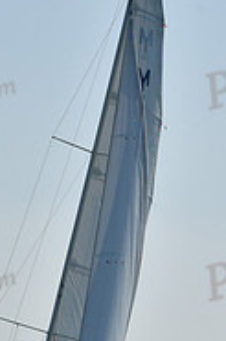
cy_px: 184
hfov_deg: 3.0
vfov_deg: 4.5
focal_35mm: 455
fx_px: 4292
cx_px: 111
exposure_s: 1/1600
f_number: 9
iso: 250
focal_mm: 145
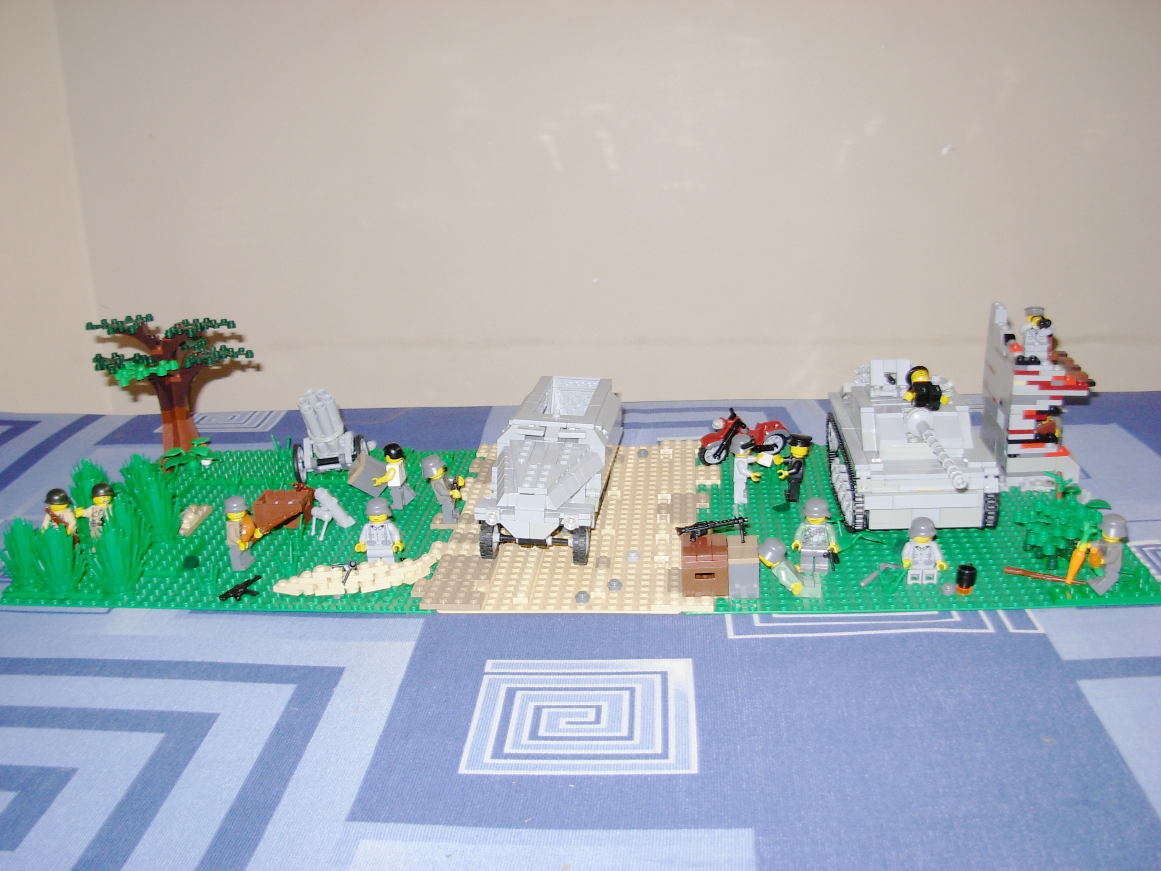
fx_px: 1274
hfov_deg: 49.0
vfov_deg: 37.7
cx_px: 580
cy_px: 436
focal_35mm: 38
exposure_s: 1/22.6
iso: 79
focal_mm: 6.3
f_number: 2.9
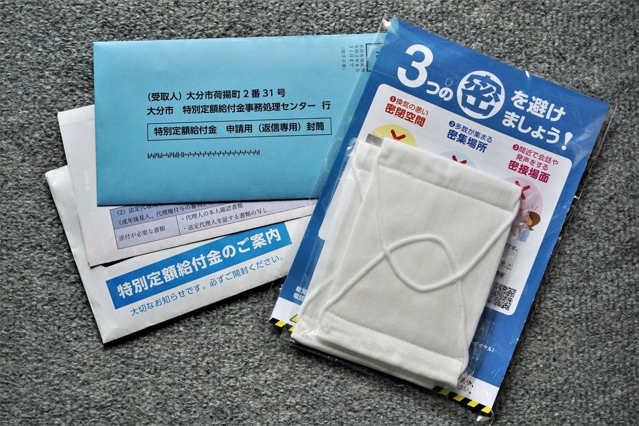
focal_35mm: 50
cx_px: 320
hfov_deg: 40.0
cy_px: 213
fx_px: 879
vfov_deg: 27.3
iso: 320
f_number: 5
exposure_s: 1/160
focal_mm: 33
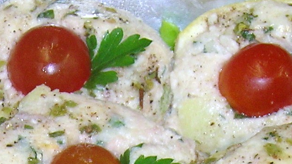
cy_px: 421
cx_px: 61
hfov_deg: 11.4
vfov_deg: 6.1
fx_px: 1463
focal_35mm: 189
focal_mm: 8.7
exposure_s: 1/60.1
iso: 50
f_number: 3.2
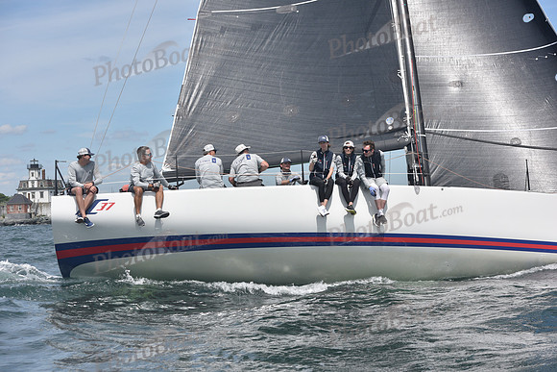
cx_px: 278
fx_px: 1083
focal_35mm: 70
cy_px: 186
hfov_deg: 28.8
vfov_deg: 19.5
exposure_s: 1/800
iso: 320
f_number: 7.1
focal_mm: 70
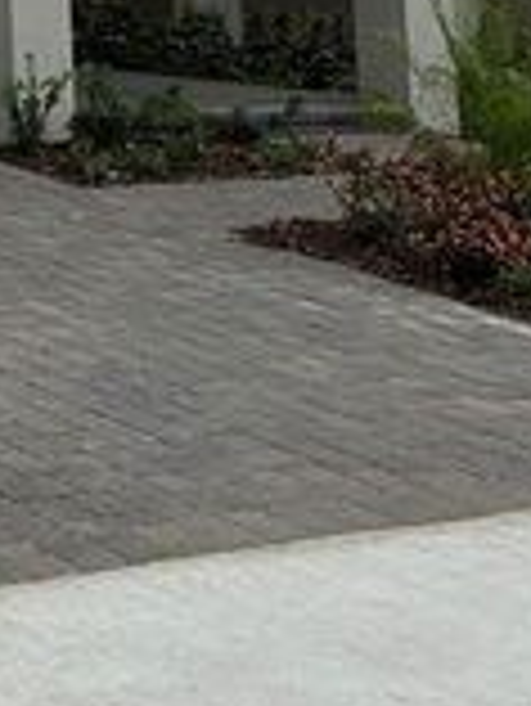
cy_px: -429
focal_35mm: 102
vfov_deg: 17.0
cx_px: -405
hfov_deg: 13.2
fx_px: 2083
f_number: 1.78
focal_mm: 6.86
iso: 80
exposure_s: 1/10753
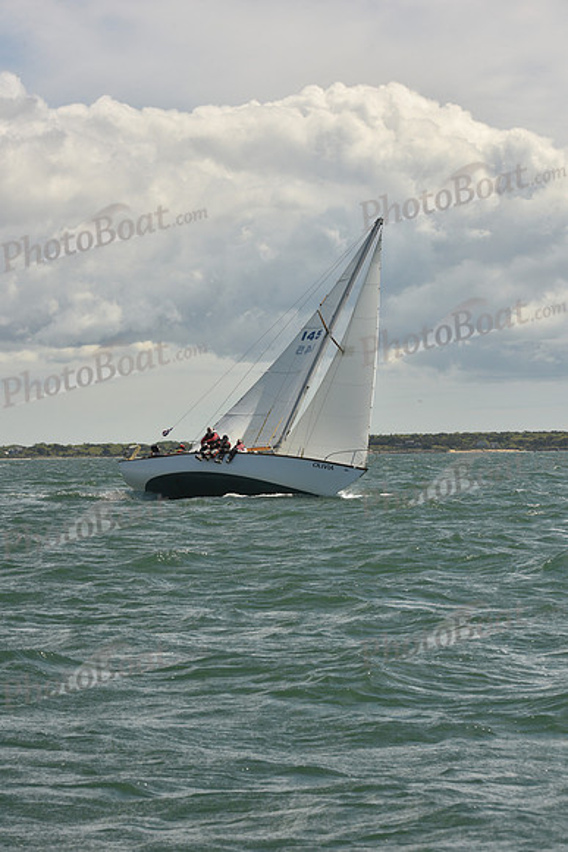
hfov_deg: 11.4
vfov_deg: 17.1
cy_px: 426
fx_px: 2838
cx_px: 284
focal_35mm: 120
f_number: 13
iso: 320
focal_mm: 120
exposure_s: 1/800
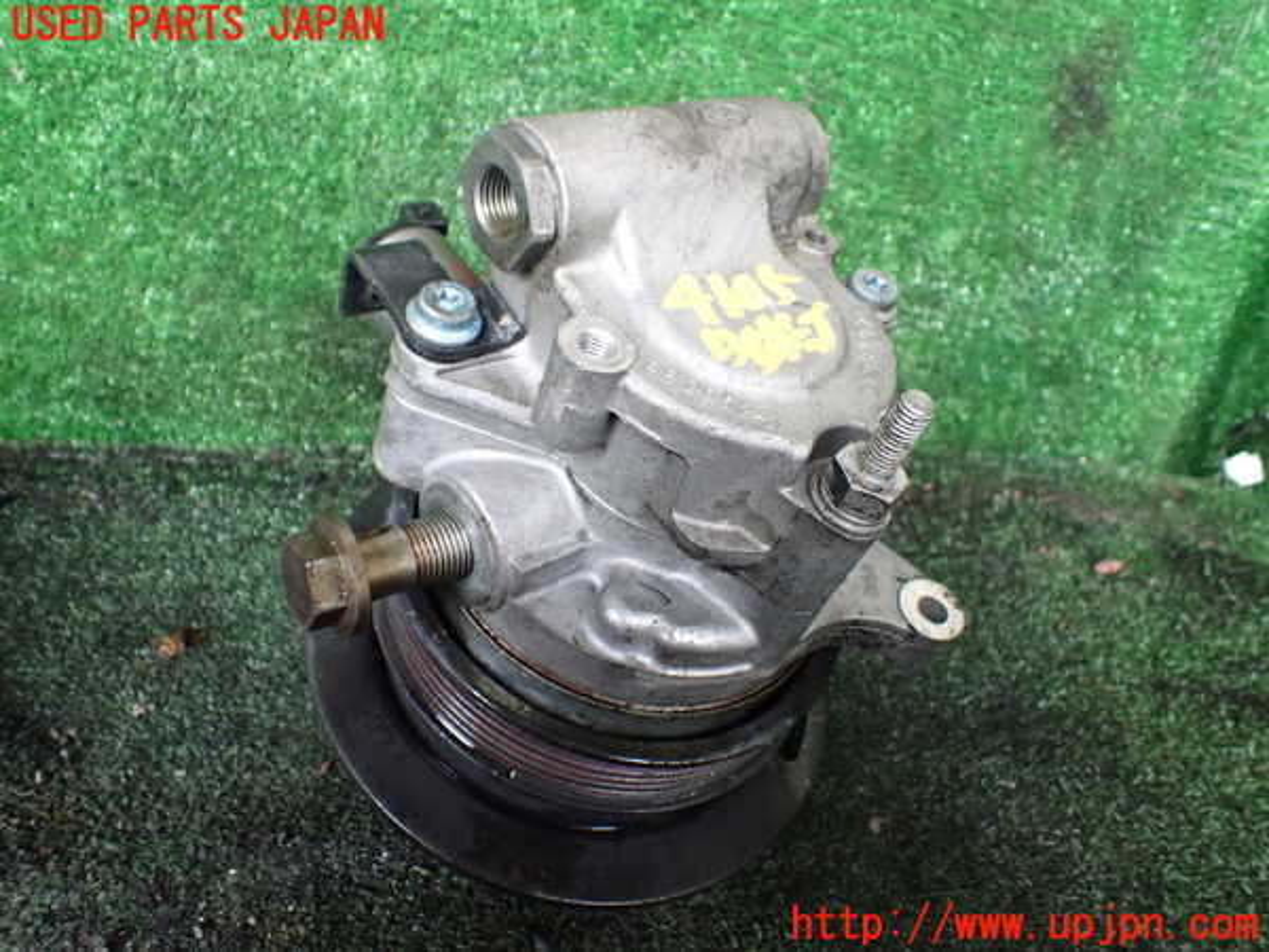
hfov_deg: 60.0
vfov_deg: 46.8
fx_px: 1100
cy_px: 476
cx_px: 634
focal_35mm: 30
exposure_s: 1/125
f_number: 2.3
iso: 800
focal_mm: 5.4
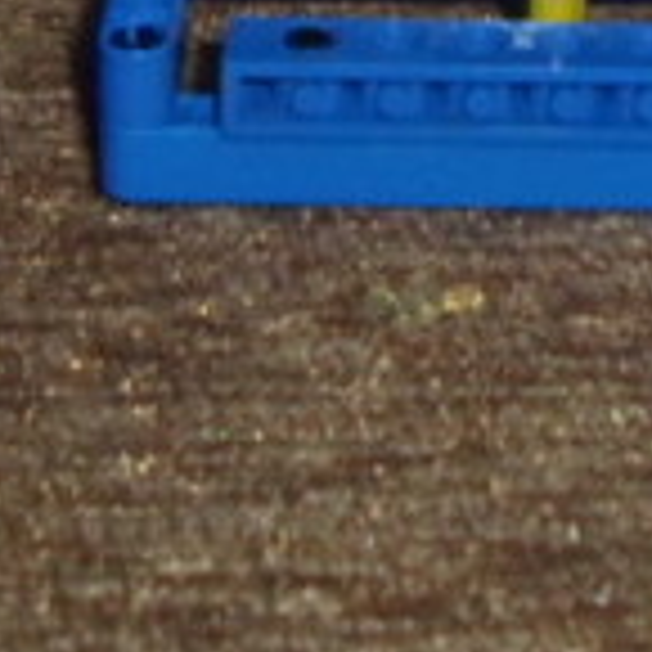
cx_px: 459
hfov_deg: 12.7
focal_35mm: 137
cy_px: -411
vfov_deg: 12.0
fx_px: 2919
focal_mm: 4.5
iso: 100
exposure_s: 3
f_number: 9.2
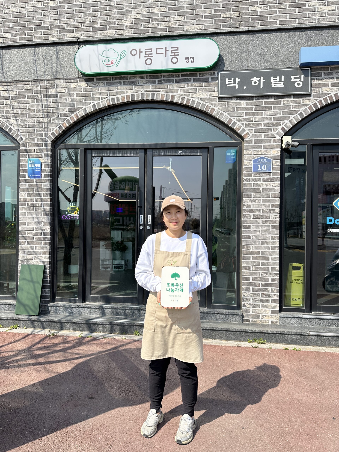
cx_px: 170
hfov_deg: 56.8
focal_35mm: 24
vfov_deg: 71.6
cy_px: 226
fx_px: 313
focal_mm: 6.86
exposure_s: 1/3247
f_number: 1.78
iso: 80
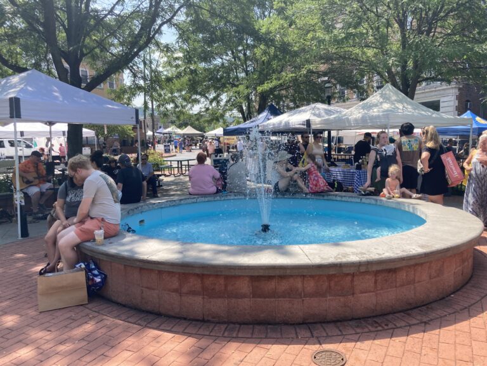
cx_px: 244
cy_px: 183
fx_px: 394
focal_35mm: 28
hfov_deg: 63.4
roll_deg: +1.0
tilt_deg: -4.4
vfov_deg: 49.7
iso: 20
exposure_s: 1/972
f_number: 1.8
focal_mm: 3.99
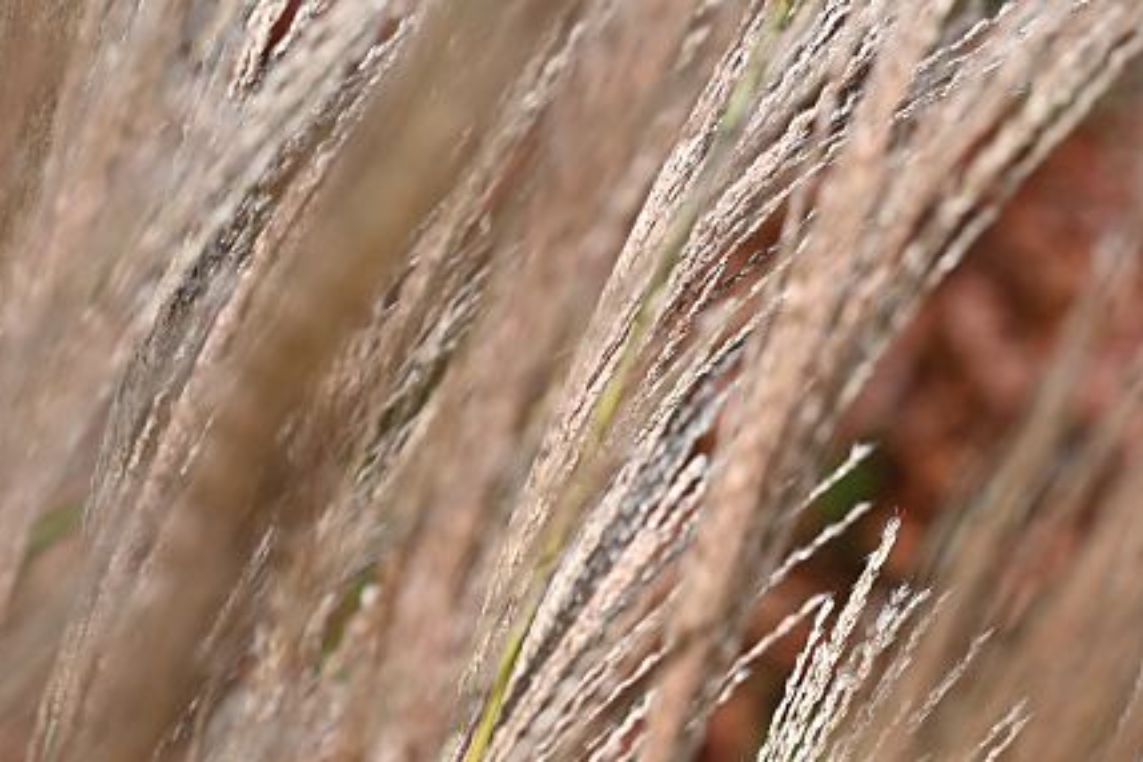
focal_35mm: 294
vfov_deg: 4.7
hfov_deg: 7.0
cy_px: -3
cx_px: 898
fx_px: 9334
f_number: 6.3
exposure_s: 1/320
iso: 100
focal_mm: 105
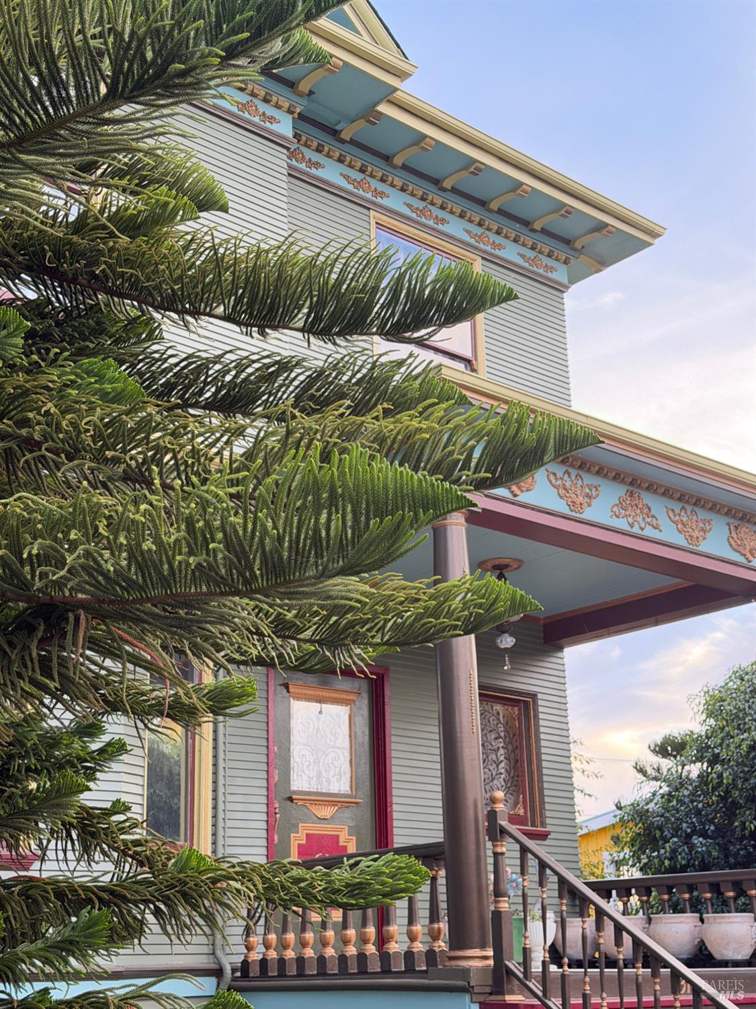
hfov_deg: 30.3
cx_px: 378
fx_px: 1398
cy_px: 504
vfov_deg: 39.7
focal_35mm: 48
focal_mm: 6.76
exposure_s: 1/89
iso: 160
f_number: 1.78
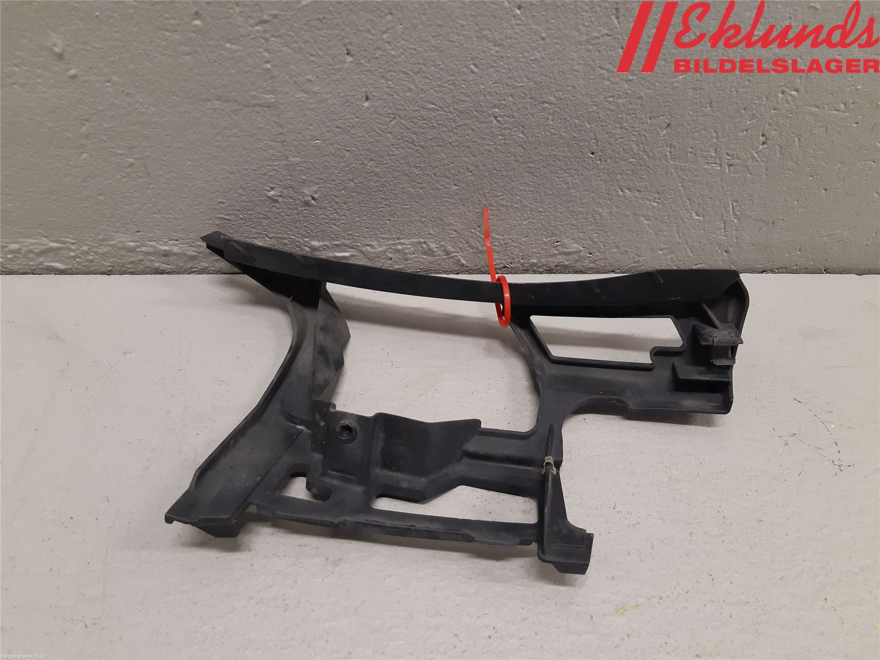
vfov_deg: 53.1
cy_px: 330
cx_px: 440
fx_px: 661
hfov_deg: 67.3
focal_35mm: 26
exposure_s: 1/50
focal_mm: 3.93
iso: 160
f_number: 1.7
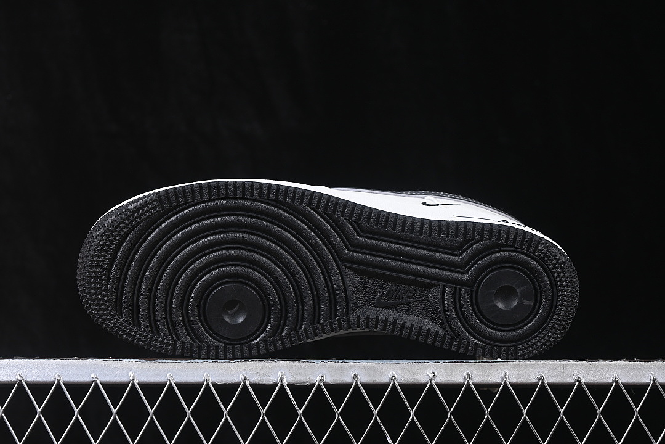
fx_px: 1385
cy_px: 222
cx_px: 332
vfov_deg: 18.2
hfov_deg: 27.0
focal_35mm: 75
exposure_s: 1/60
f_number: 6.3
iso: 160
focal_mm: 50
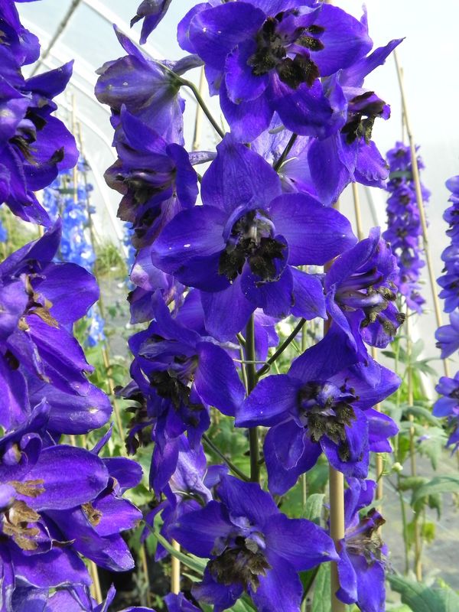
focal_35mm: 37
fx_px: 654
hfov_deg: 38.7
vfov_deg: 50.1
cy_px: 306
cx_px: 230
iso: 160
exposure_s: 1/320
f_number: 5.6
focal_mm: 6.6
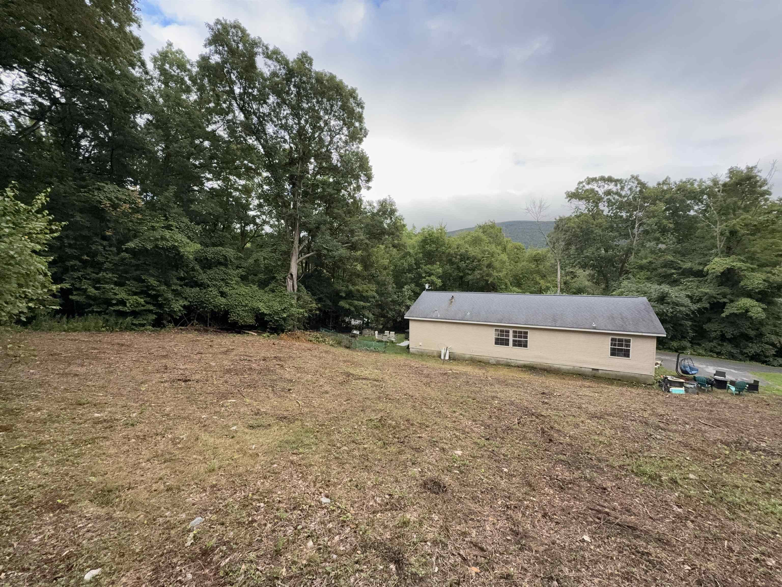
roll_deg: -1.4
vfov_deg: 85.7
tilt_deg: -3.7
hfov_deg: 102.1
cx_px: 391
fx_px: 316
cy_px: 294
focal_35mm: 14
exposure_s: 1/310
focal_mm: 2.22
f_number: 2.2
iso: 64
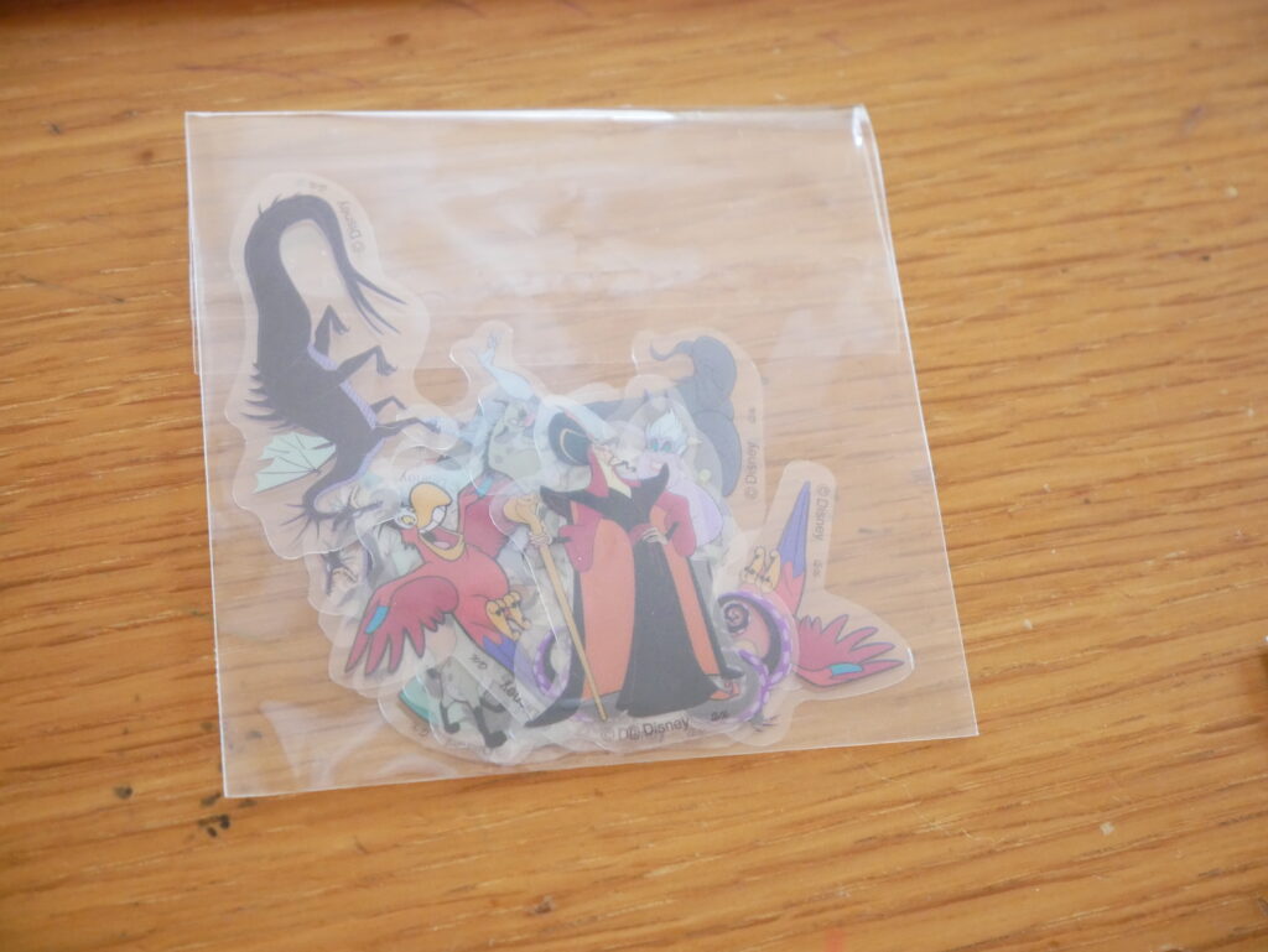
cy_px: 476
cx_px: 634
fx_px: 2345
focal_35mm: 64
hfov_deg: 30.3
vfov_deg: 22.9
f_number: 5.6
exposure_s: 1/60
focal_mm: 32
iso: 3200
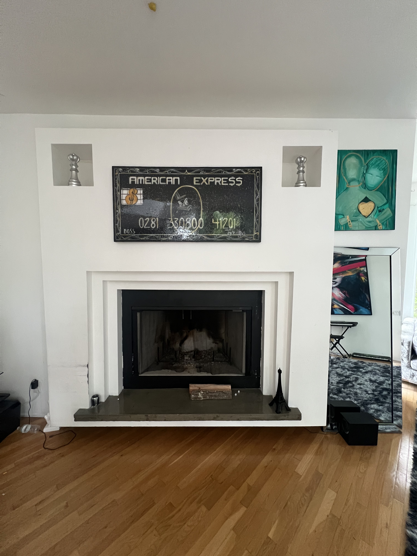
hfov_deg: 89.9
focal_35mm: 13
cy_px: 278
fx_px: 209
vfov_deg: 106.2
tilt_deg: -4.6
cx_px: 208
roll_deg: +0.1
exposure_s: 1/60
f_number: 1.8
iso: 400
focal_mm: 1.57
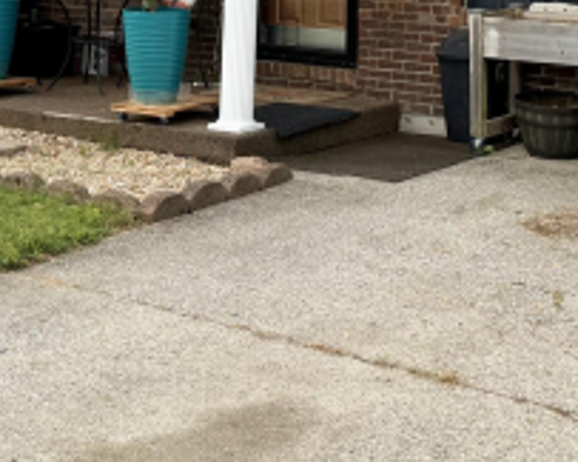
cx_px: 280
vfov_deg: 19.1
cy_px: -46
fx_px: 1316
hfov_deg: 24.8
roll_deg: -1.3
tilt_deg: -1.1
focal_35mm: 77
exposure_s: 1/2445
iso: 100
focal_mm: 6.76
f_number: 1.78
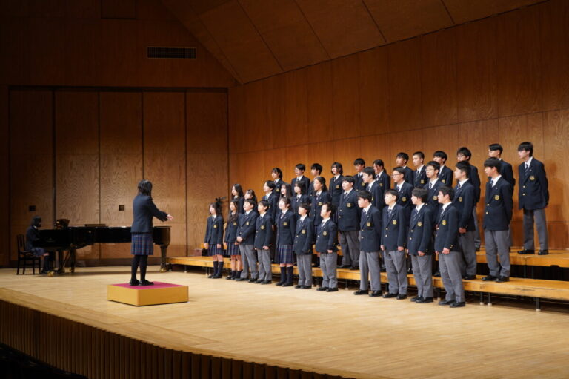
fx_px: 711
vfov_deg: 29.8
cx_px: 284
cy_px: 190
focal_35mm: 45
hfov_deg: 43.6
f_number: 4.5
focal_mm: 45
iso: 640
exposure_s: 1/50
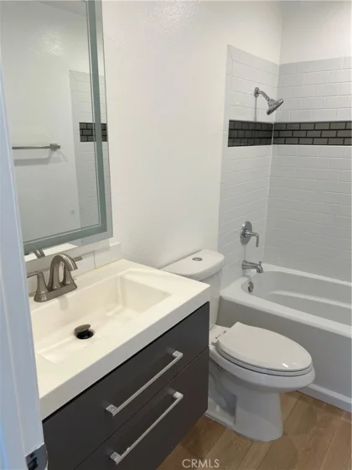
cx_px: 176
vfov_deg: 67.3
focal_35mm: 26
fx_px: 353
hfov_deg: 53.1
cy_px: 235
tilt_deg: -13.7
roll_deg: +0.3
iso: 50
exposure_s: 1/120
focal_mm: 5.7
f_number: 1.5
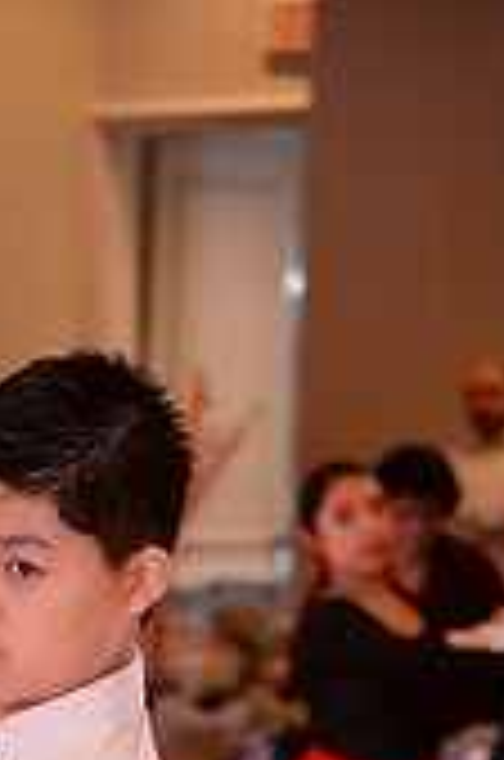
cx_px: -155
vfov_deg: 6.9
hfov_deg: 4.7
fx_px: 6157
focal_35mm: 292
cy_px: 1264
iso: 2000
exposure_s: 1/250
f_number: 4
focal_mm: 85
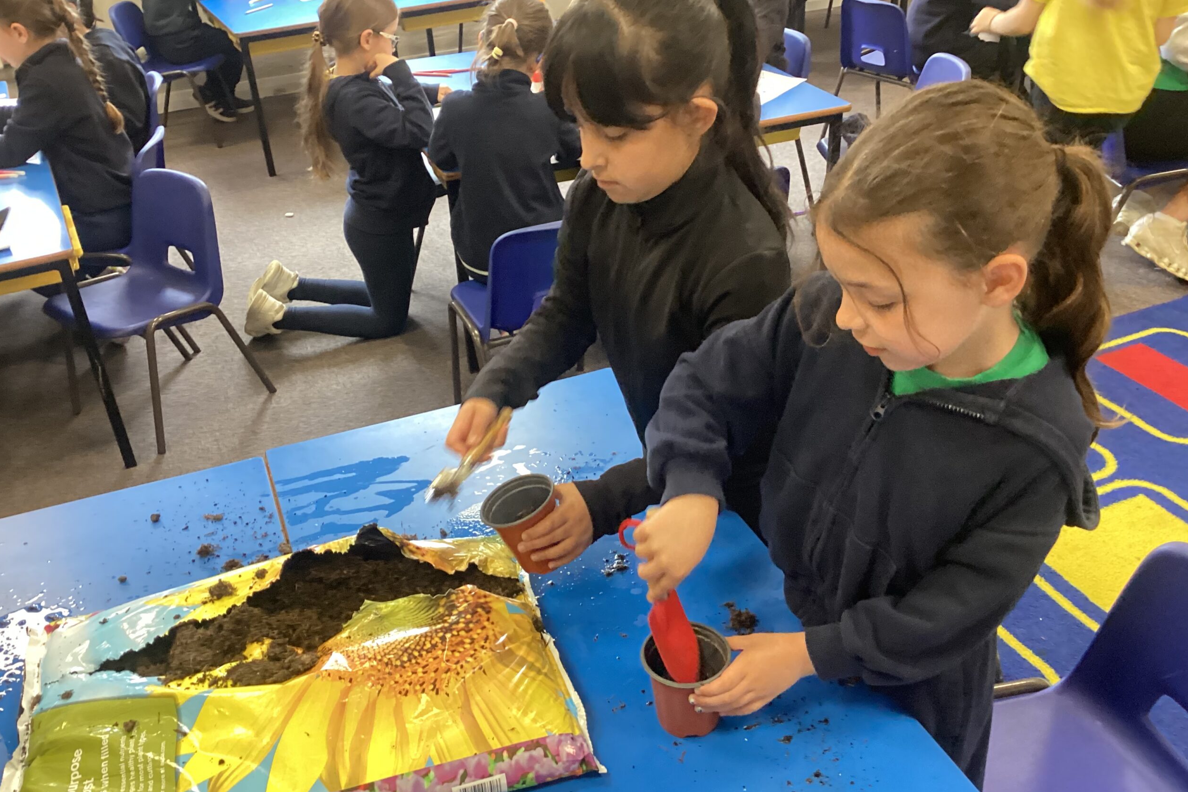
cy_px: 418
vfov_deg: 40.0
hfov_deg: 57.2
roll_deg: +2.9
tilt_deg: -30.7
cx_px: 591
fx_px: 1089
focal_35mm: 33
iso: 320
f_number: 2.4
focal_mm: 3.3
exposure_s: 1/50
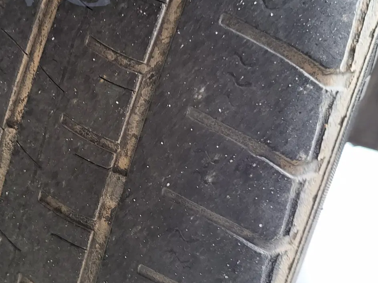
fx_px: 579
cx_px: 57
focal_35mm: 53
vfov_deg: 27.4
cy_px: 178
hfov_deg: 34.7
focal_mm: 5.4
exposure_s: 1/33.3
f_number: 1.8
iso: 640
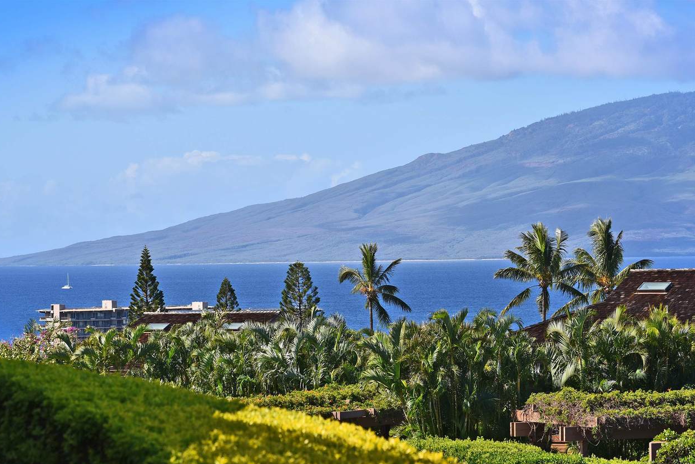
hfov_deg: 12.2
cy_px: 237
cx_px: 340
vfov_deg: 8.1
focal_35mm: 169
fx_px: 3263
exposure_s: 1/200
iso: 100
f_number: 11
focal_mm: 165
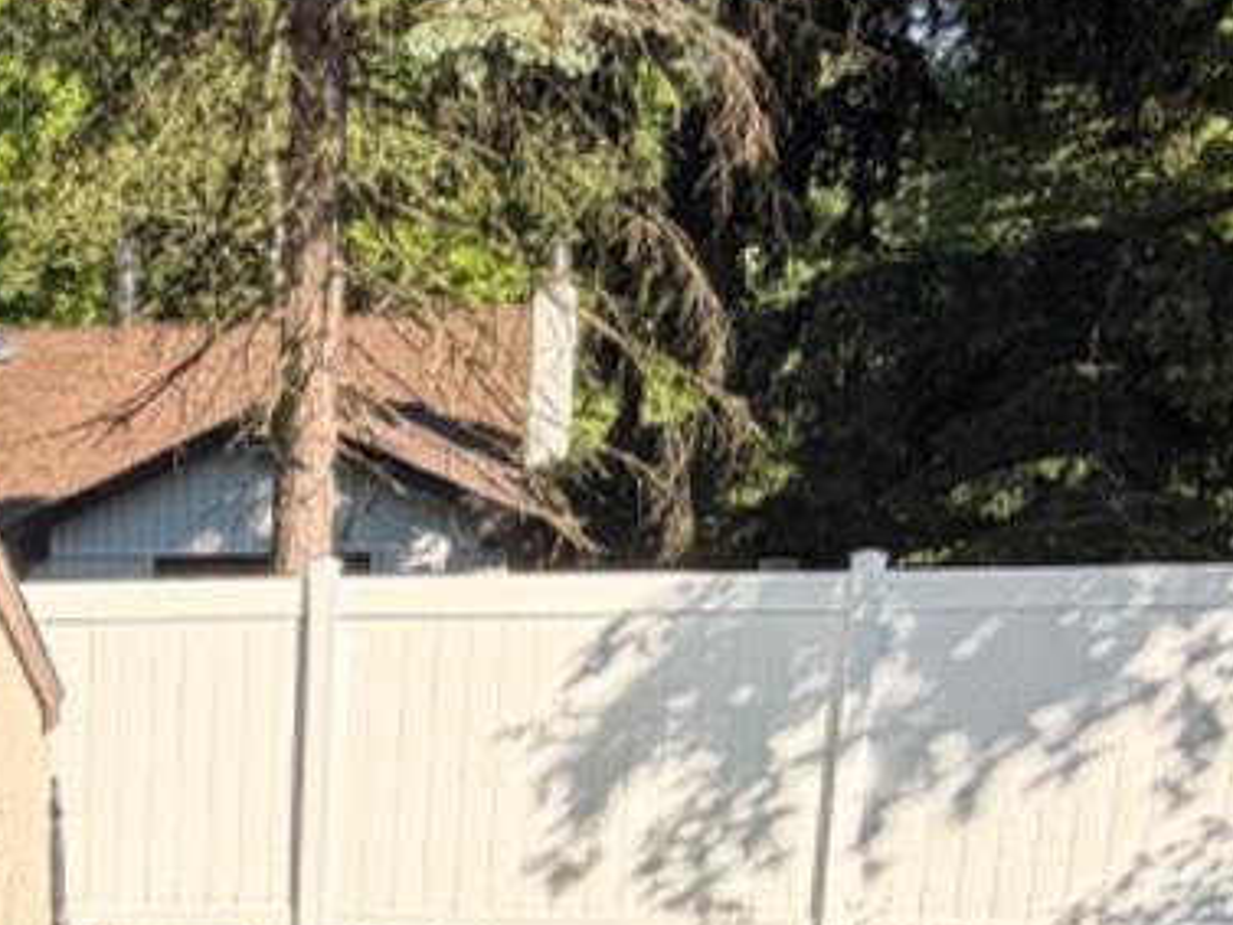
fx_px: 2708
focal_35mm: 76
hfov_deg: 23.4
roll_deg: +2.6
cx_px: -258
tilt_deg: -15.2
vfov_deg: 17.9
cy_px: 1258
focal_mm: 2.22
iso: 40
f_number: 2.2
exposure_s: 1/502
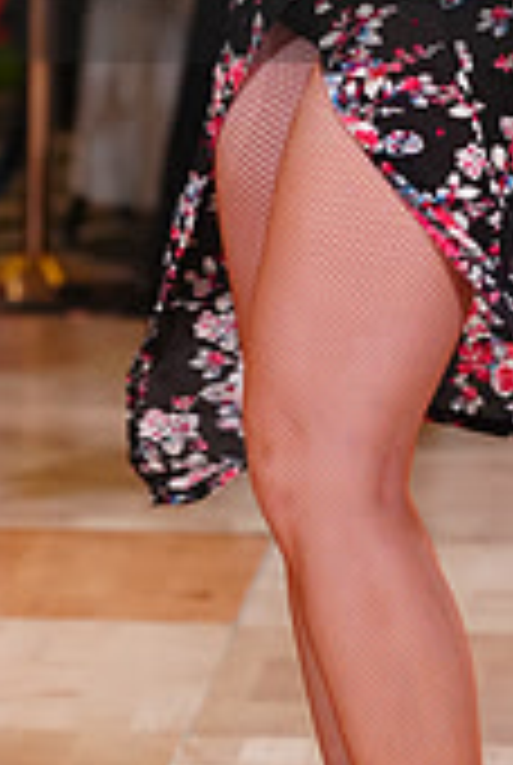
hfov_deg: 3.3
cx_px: -79
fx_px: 8770
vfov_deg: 5.0
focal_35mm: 412
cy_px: -86
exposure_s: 1/400
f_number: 4
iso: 2000
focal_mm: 121
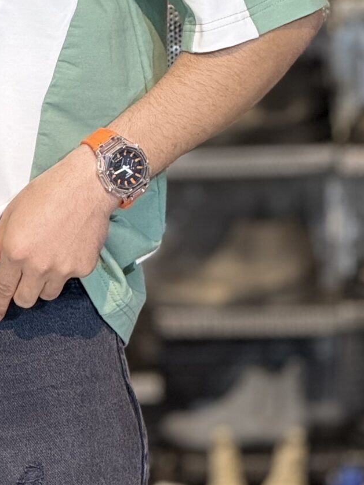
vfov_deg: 5.4
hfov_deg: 4.0
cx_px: -89
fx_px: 5144
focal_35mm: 367
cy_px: -48
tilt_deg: -1.3
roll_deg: +0.1
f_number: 2.8
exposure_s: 1/100
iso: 125
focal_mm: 15.66
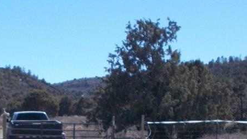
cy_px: 157
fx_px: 812
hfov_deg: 17.0
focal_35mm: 124
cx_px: 11
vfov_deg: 9.7
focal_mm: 9
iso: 80
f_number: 4.5
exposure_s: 1/400
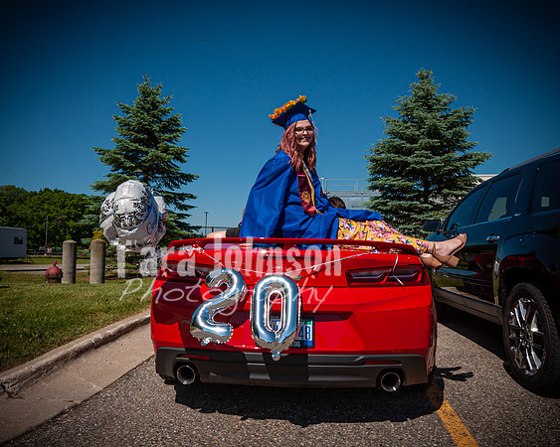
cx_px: 280
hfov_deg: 60.8
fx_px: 477
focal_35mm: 29
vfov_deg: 50.3
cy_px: 224
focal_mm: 17
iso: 200
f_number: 11
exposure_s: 1/500
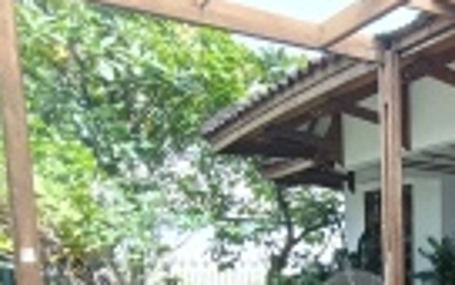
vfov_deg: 26.2
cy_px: 319
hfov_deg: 34.7
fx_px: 558
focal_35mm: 45
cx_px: 555
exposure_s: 1/132
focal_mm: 1.68
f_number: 2.2
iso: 64
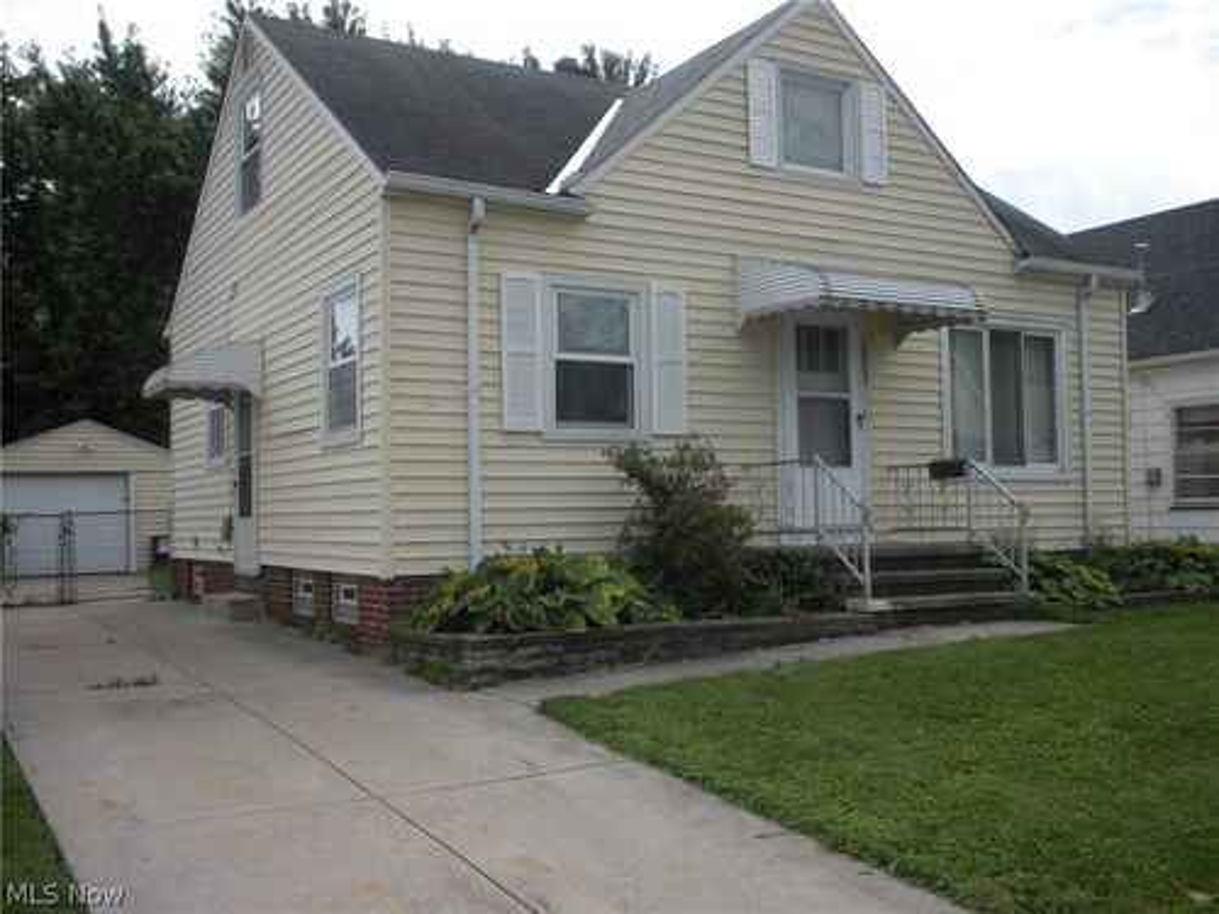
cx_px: 610
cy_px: 457
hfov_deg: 52.6
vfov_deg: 40.7
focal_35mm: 35
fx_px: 1233
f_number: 3.5
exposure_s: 1/706
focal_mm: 6.3
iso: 64
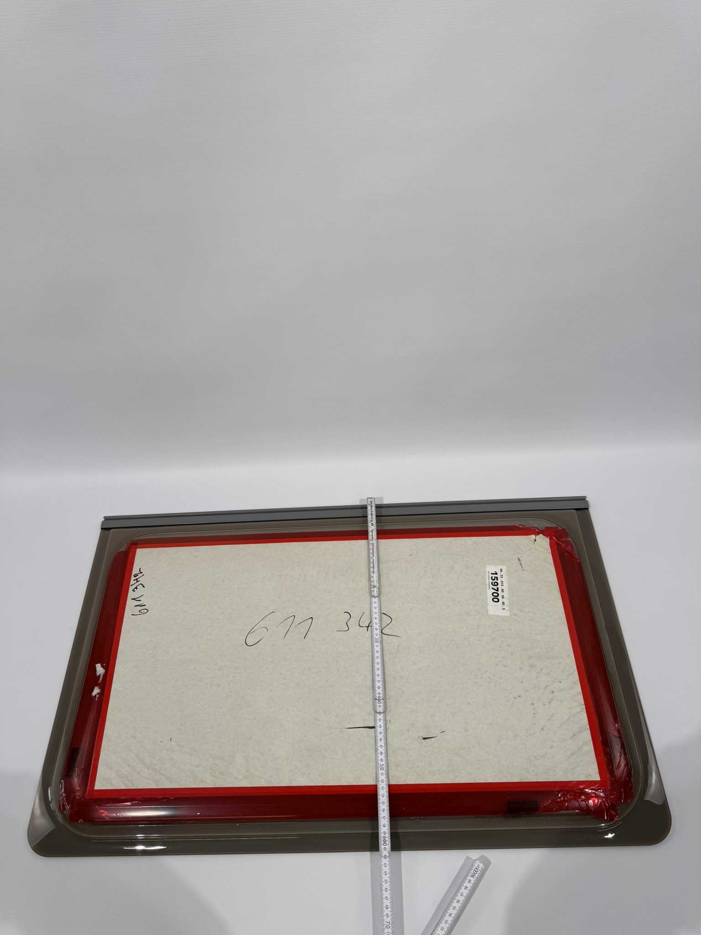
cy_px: 468
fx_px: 648
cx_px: 350
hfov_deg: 56.8
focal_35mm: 24
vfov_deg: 71.6
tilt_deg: -51.7
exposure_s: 1/412
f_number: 1.78
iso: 80
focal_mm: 6.76
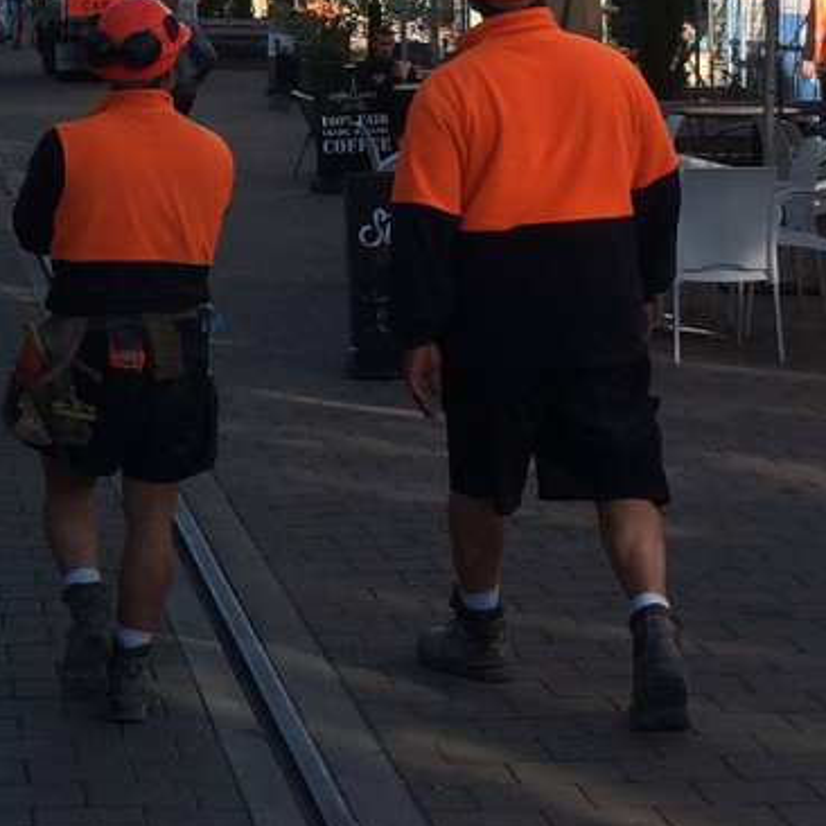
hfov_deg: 15.0
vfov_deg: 15.3
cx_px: -201
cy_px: 43
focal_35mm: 112
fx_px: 3024
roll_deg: +0.4
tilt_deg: -7.1
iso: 32
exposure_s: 1/1580
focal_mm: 4.15
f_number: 2.2
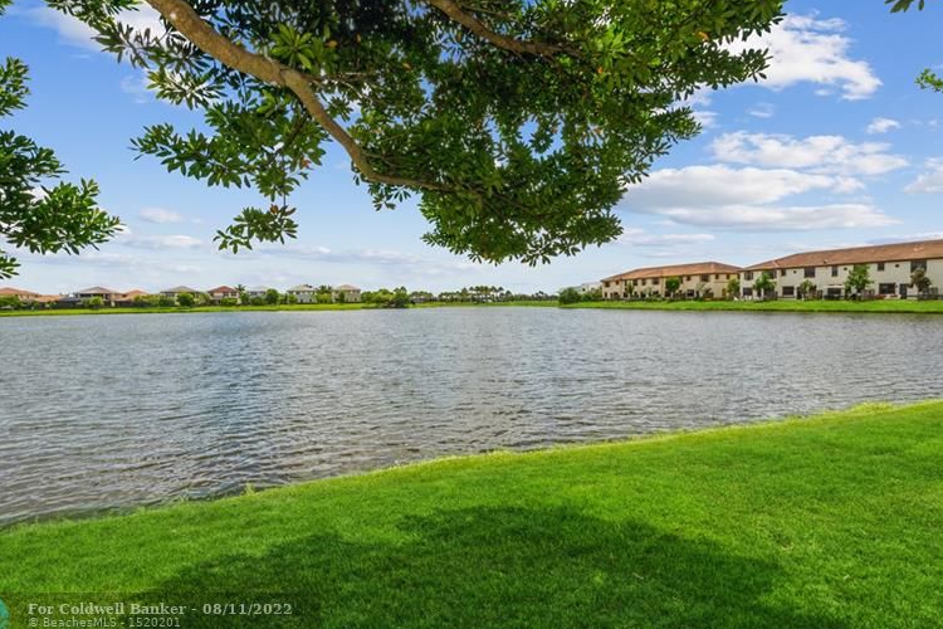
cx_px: 461
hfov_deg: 96.7
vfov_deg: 73.7
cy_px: 308
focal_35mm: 16
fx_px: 419
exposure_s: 1/250
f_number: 16
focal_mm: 10
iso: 200
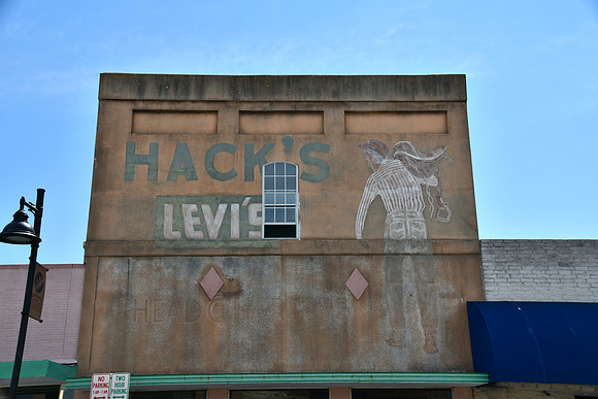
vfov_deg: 28.1
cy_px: 200
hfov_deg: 41.1
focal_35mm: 48
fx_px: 797
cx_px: 299
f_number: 9
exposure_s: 1/320
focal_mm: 32
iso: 100
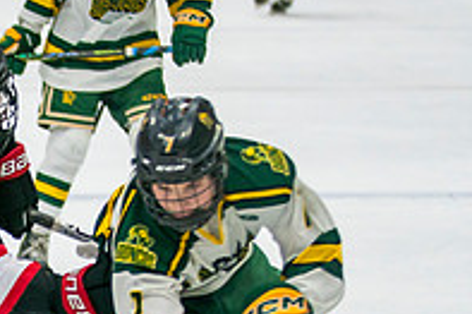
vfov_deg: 4.0
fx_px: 4519
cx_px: -91
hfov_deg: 5.9
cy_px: 288
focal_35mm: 345
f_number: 2.8
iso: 800
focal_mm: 88
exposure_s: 1/640
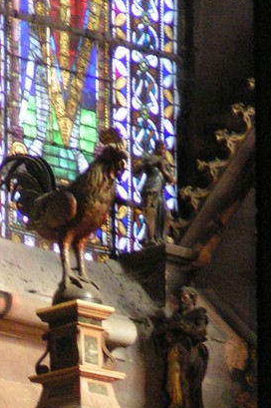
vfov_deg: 2.8
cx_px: 79
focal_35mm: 736
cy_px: 394
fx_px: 8324
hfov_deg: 1.9
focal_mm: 41.4
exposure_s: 1/15
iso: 400
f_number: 3.5
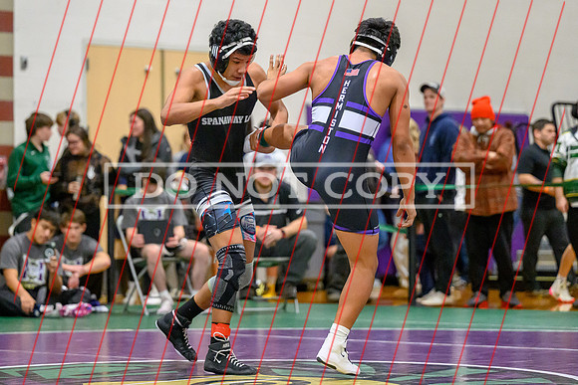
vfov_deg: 10.7
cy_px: 144
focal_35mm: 128
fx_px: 2054
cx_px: 261
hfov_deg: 16.0
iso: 11400
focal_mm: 102
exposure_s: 1/800
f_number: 2.8
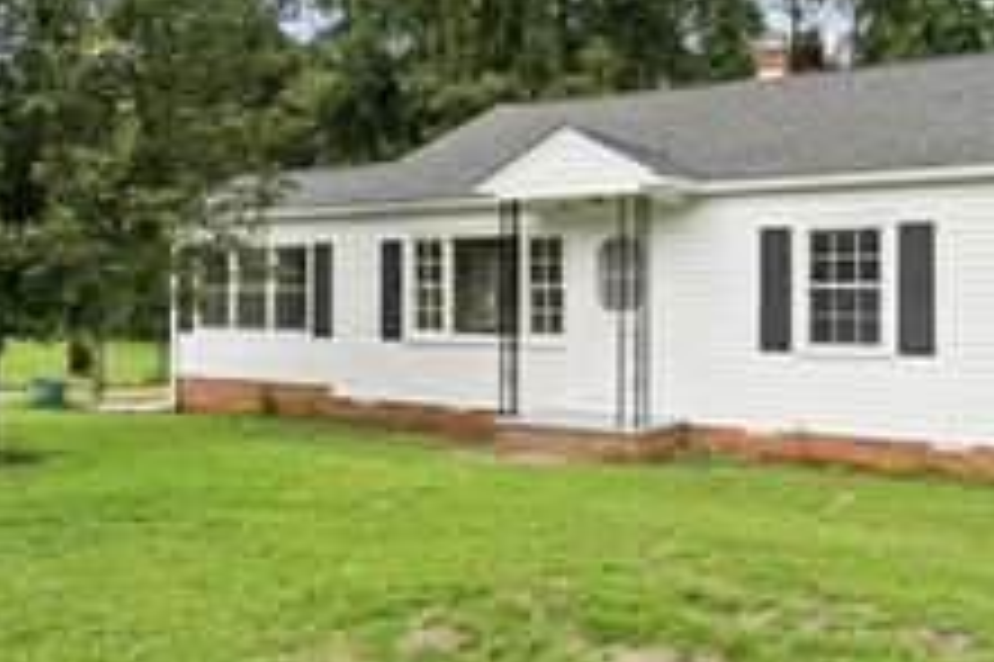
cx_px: 612
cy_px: 299
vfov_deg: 38.8
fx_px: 938
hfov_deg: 55.3
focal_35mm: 34
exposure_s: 1/125
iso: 100
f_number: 4.5
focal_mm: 10
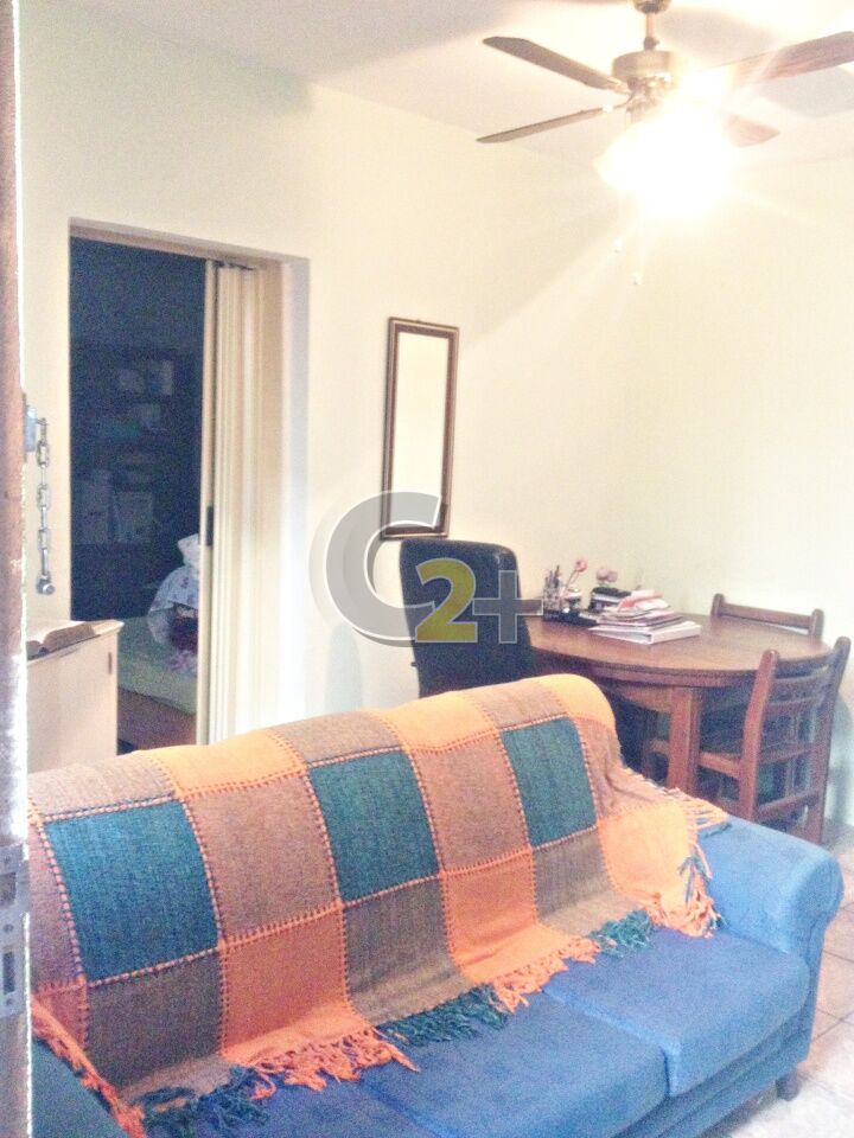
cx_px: 427
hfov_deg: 40.7
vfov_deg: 52.6
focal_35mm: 35
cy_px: 569
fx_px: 1151
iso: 400
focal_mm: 4.28
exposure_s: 1/17
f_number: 2.4
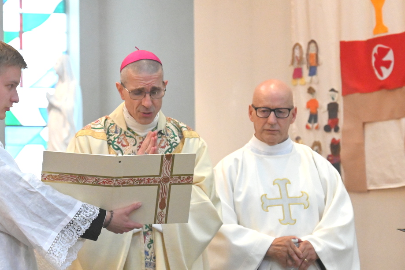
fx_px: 2643
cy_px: 209
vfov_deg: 5.8
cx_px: 150
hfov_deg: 8.8
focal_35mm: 235
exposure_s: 1/160
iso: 6400
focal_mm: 135
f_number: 6.3
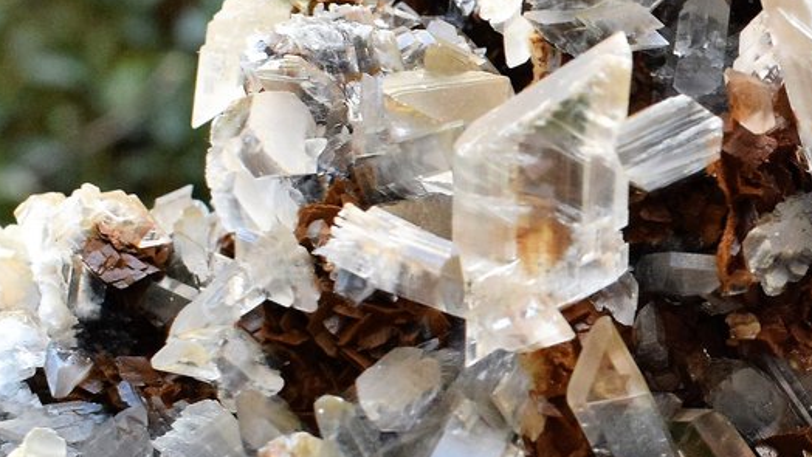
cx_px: 835
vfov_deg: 12.6
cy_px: 349
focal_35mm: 96
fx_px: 2067
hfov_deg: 21.4
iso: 1600
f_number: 8
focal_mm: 20
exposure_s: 1/200
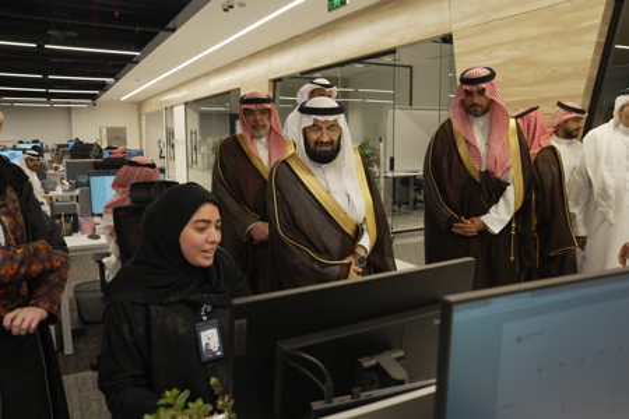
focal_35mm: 29
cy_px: 210
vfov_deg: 45.0
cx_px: 314
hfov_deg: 63.7
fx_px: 507
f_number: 5
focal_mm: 29
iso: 1600
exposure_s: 1/200
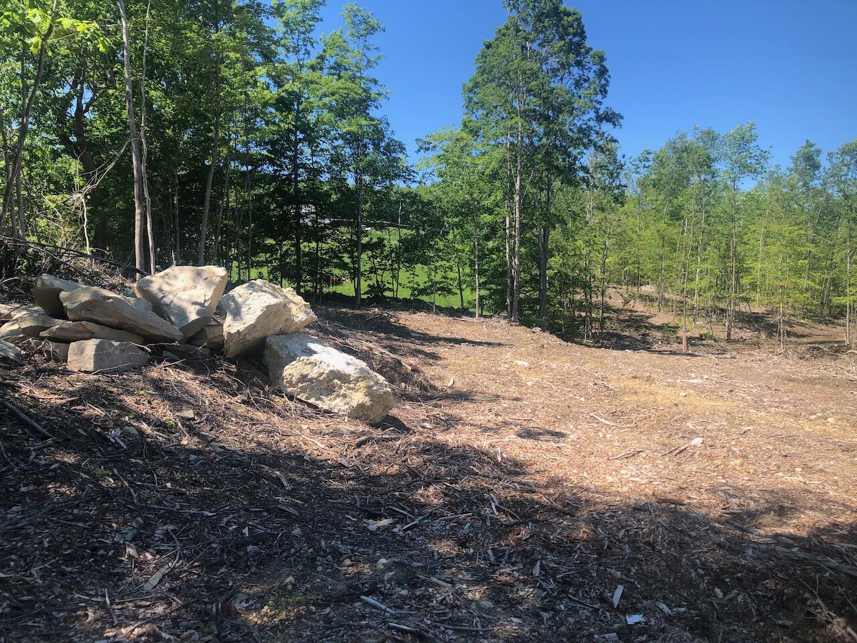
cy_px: 322
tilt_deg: -0.7
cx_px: 428
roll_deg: -1.6
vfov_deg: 49.7
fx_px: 693
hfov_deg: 63.4
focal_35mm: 28
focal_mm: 3.99
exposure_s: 1/827
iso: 20
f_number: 1.8
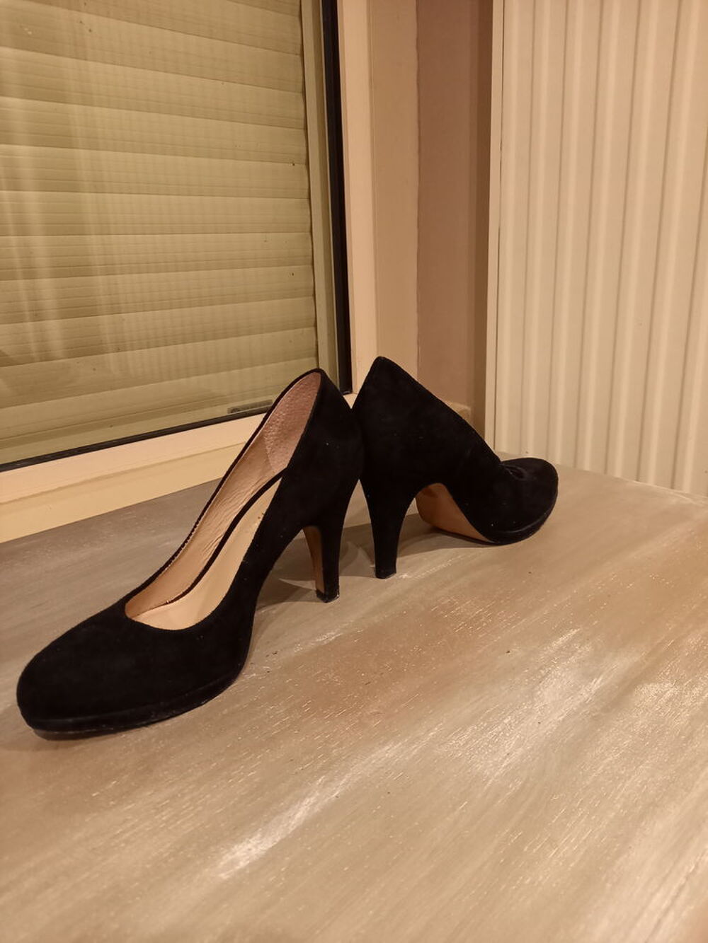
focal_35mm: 25
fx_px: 682
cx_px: 354
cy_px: 472
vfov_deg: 69.4
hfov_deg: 54.9
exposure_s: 1/25
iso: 800
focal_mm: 4.6
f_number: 2
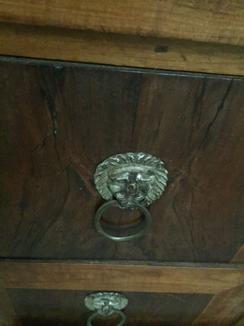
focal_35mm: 29
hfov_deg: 48.2
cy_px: 163
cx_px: 122
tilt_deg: -41.5
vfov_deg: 61.7
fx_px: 273
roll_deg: -7.4
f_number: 2.2
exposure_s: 1/17
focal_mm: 4.15
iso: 2000
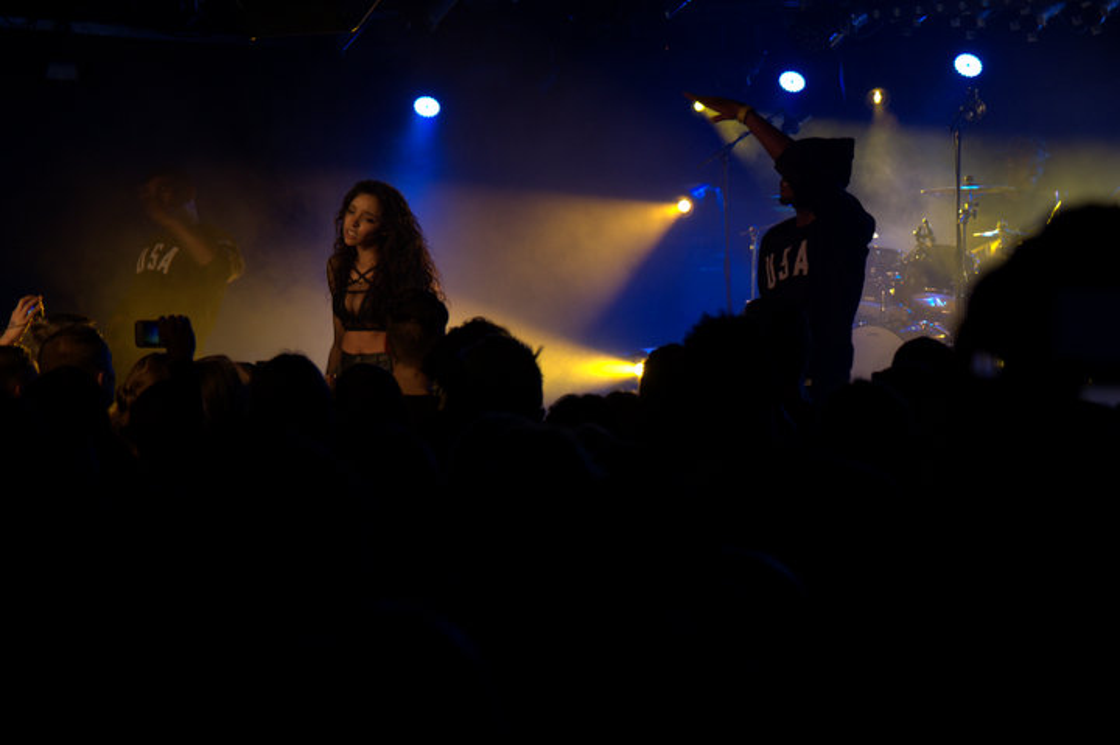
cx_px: 560
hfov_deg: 27.0
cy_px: 372
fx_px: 2332
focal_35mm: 75
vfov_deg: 18.2
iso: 800
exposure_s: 1/60
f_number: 2.8
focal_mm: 50
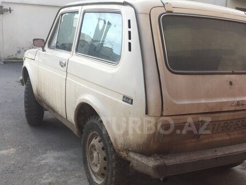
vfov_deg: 33.3
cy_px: 125
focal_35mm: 43
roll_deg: -4.0
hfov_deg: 43.5
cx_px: 155
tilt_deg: -14.7
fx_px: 306
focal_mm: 4.15
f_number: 2.2
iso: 32
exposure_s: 1/434
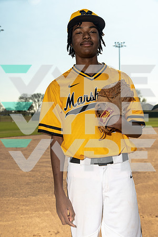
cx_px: 79
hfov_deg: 33.4
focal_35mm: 40
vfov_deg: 48.5
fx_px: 263
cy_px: 118
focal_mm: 40
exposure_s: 1/200
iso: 500
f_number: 5.6
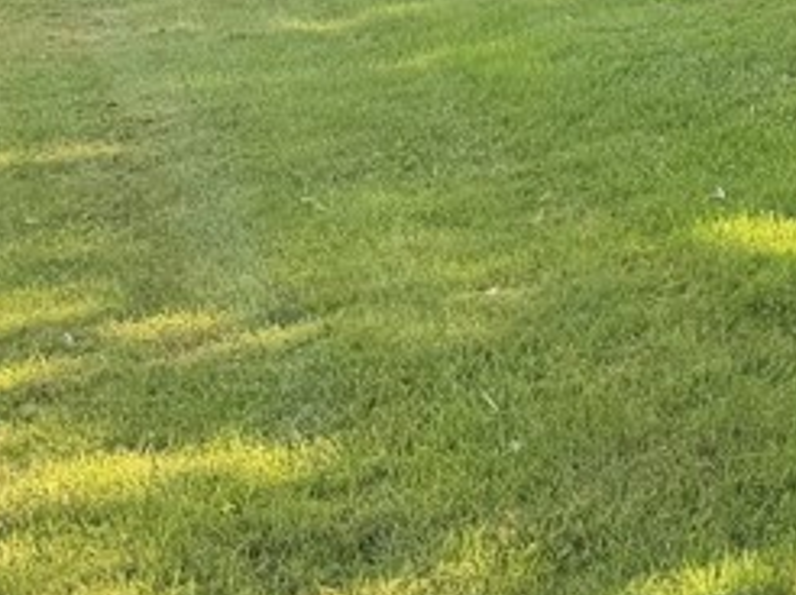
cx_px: 1563
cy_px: -133
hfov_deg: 15.8
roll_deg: -2.7
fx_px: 2297
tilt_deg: -0.5
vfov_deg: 14.3
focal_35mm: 100
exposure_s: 1/467
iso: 80
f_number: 1.78
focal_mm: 6.76
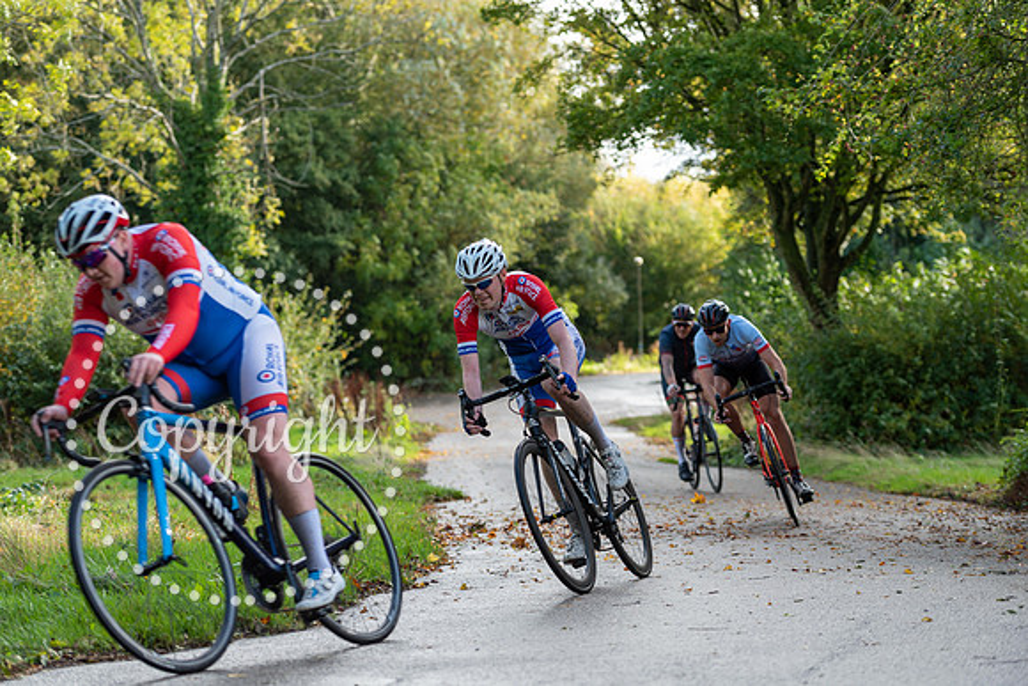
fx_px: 2456
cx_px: 514
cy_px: 343
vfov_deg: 15.9
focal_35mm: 86
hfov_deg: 23.6
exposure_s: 1/400
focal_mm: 86
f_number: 3.2
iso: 200
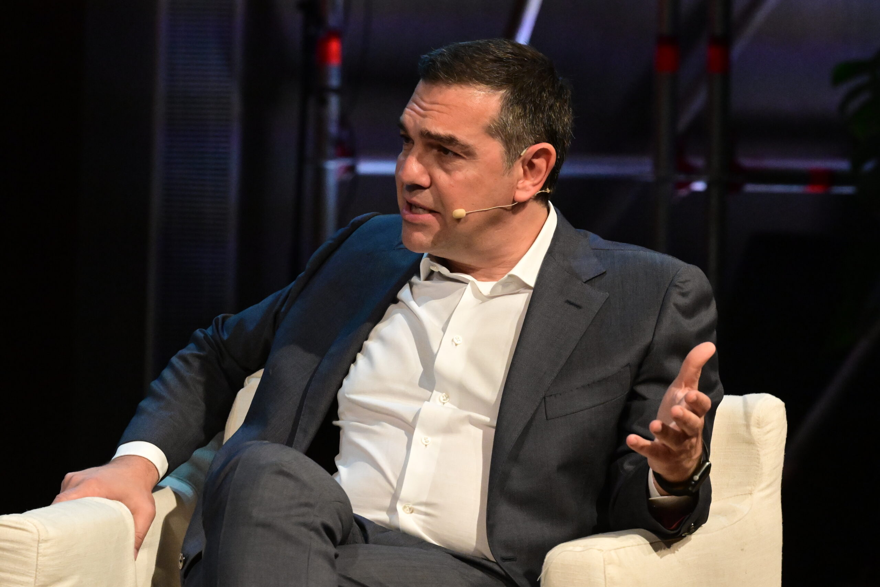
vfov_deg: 5.0
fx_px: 6771
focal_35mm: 277
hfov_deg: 7.4
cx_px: 440
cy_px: 294
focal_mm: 185
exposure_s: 1/800
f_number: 7.1
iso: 8000
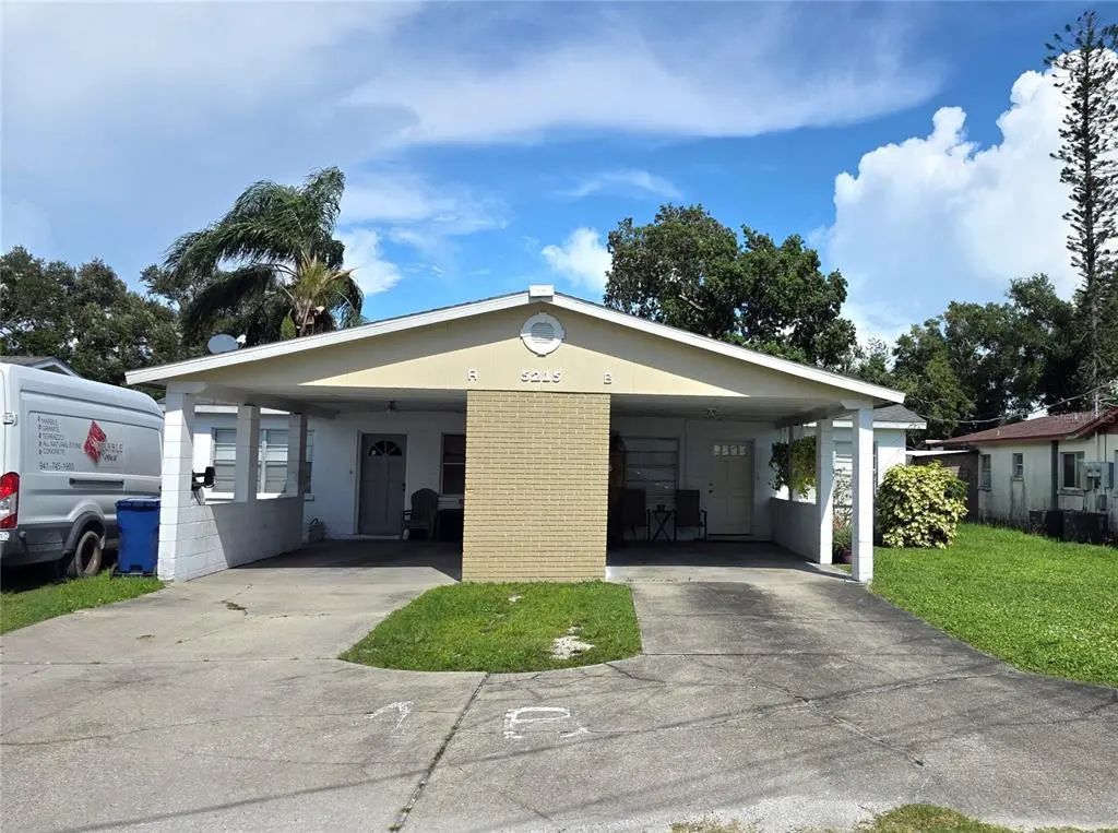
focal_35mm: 23
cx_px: 559
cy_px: 416
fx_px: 741
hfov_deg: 74.1
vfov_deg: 58.7
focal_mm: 6.3
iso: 80
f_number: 1.7
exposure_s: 1/10000
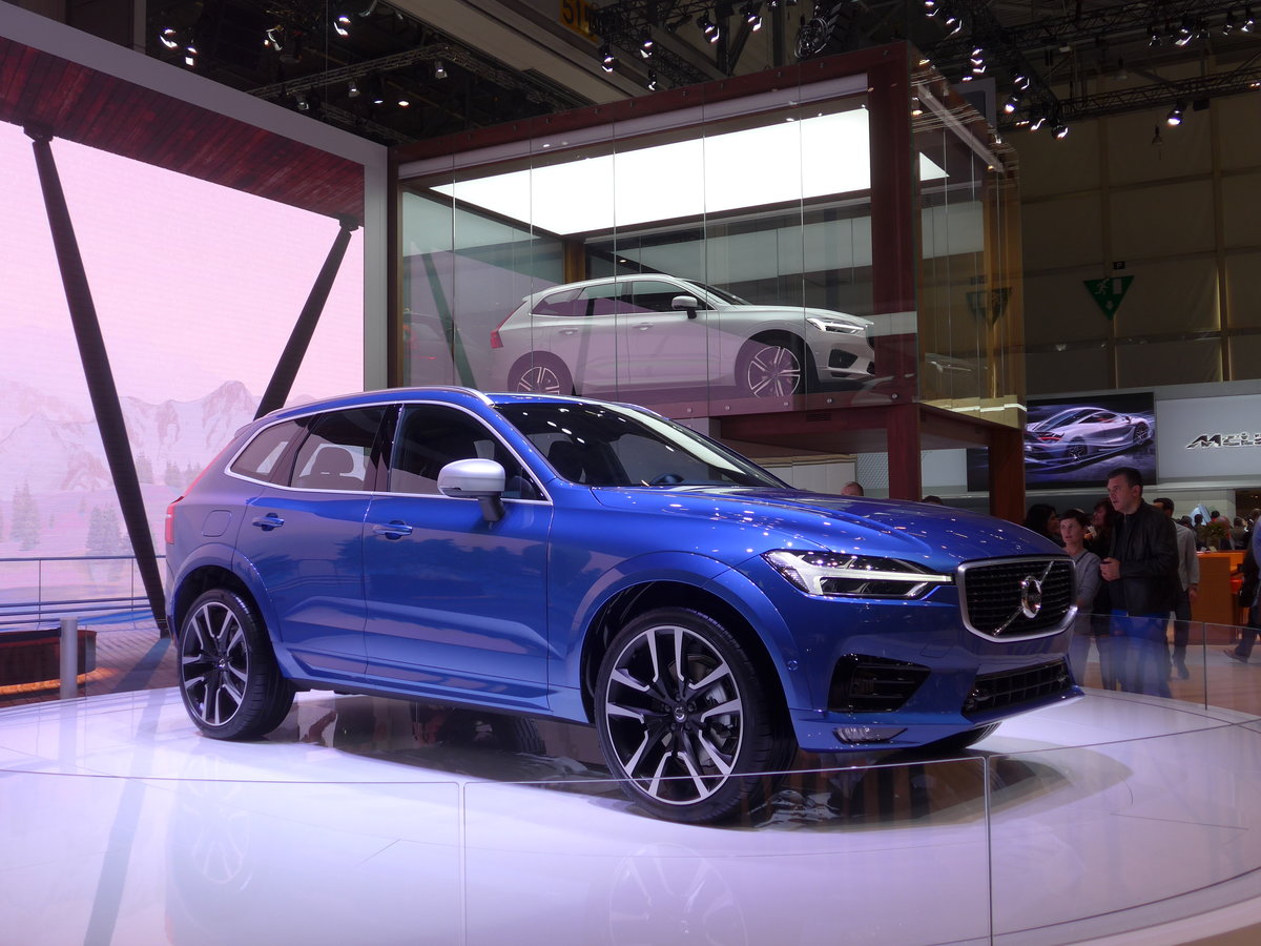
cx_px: 630
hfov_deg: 51.4
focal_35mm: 36
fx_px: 1311
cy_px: 473
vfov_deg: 39.7
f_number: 2.8
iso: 80
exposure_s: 1/125
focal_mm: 7.5
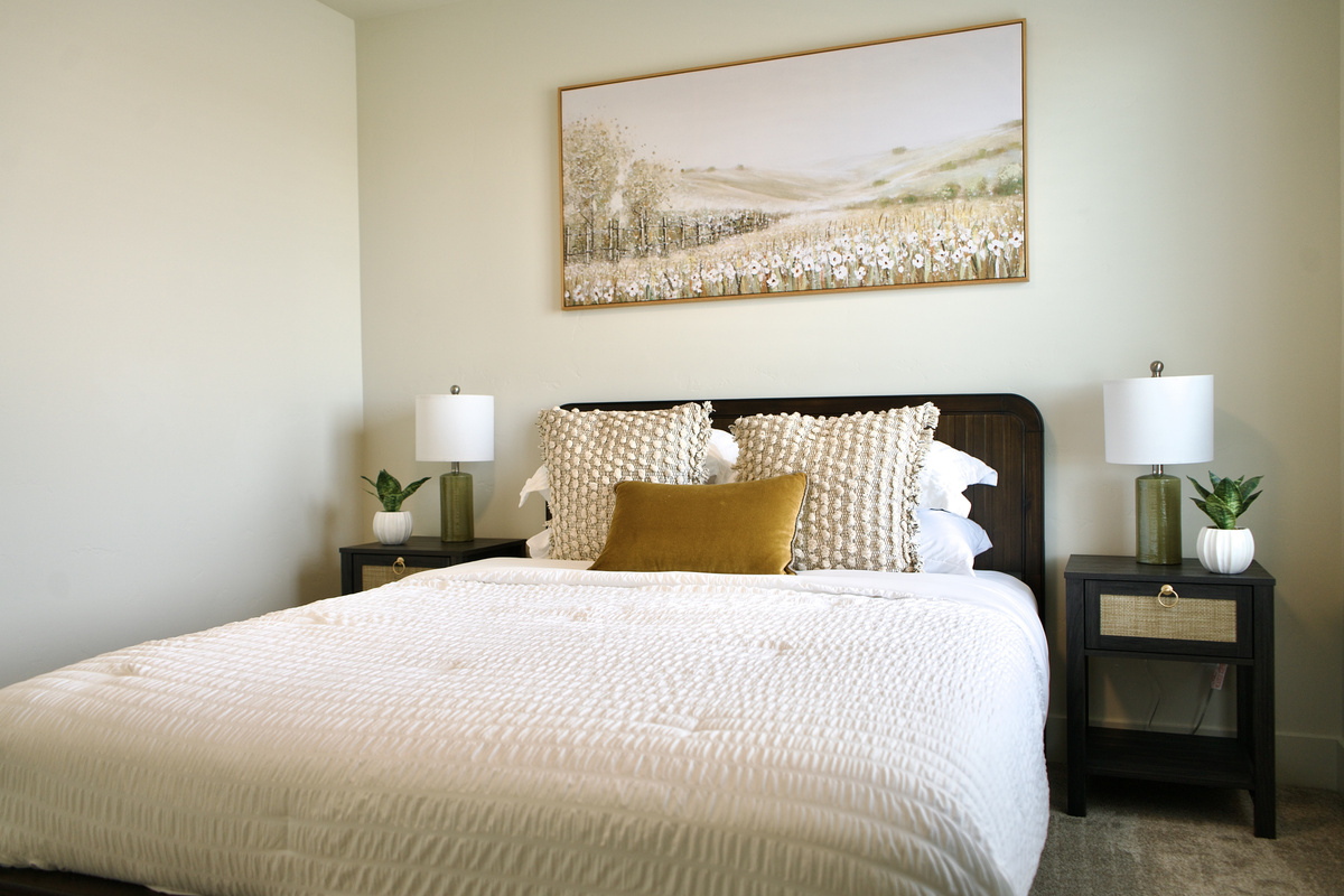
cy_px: 448
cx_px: 672
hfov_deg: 65.5
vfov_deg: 46.4
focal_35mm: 28
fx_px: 1045
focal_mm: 28
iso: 400
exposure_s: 1/160
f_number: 4
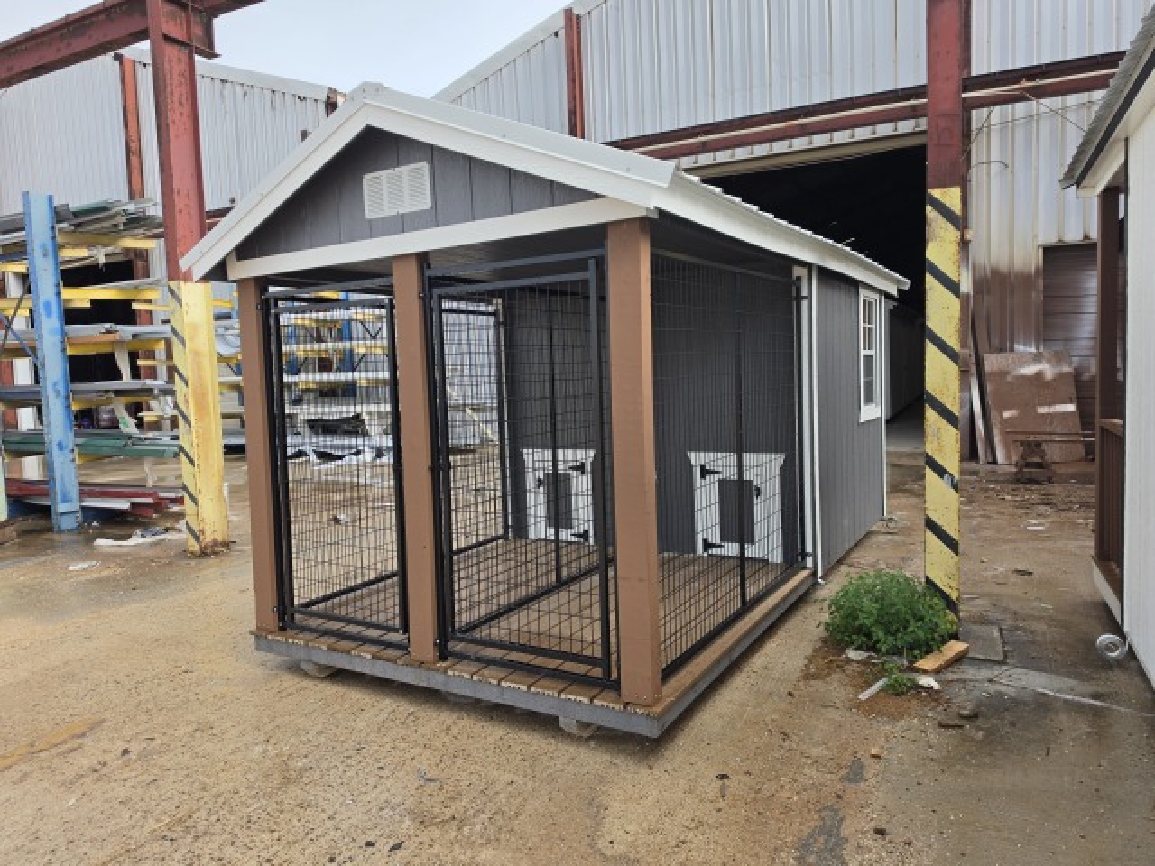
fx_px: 767
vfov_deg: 58.9
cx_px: 578
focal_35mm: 23
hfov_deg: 73.9
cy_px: 433
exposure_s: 1/359
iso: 20
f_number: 1.4
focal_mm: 6.5
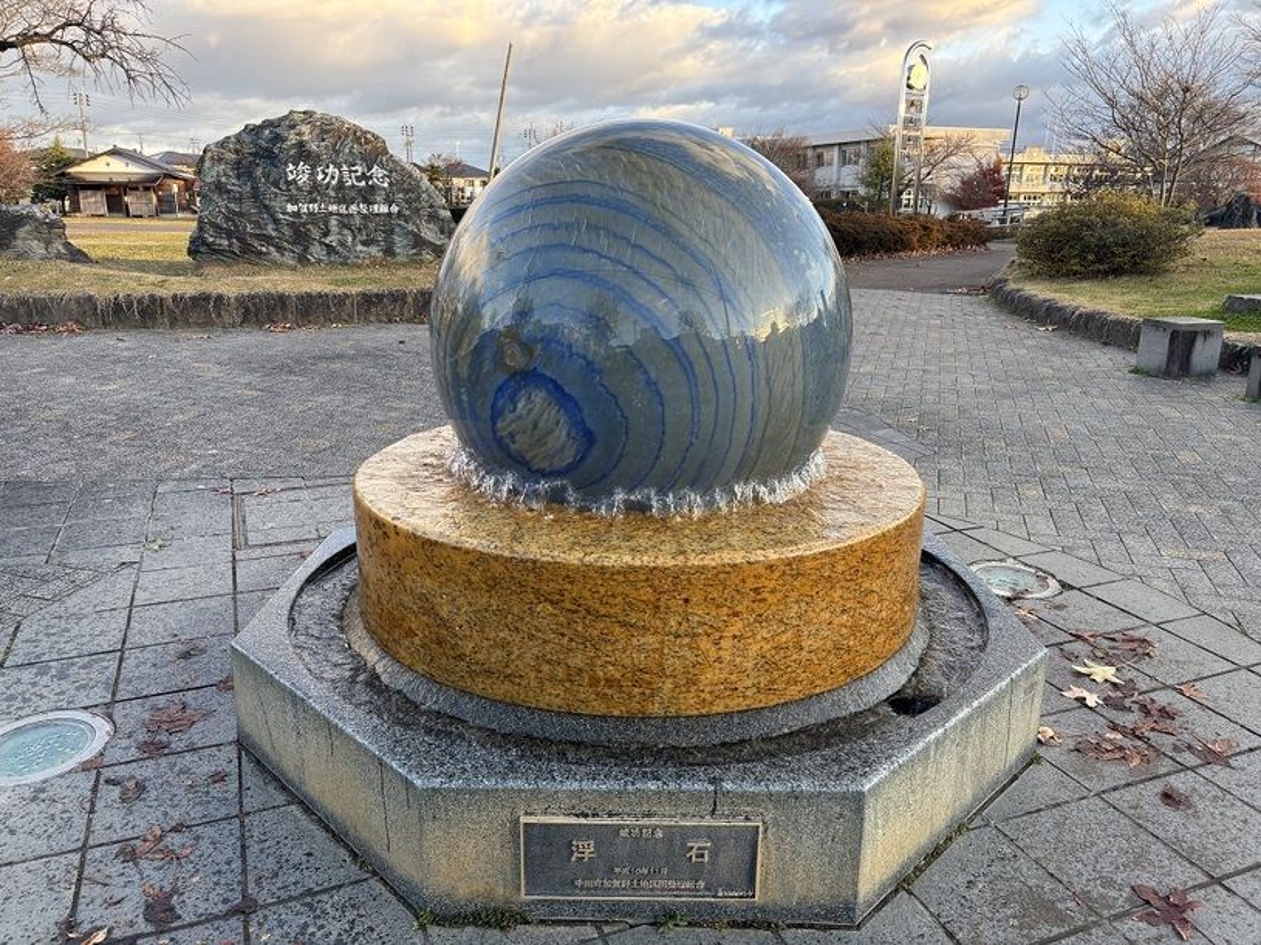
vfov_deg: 53.1
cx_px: 630
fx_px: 947
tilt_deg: -15.0
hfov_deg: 67.3
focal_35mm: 26
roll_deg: +0.0
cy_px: 472
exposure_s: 1/131
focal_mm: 5.96
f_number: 1.6
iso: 32
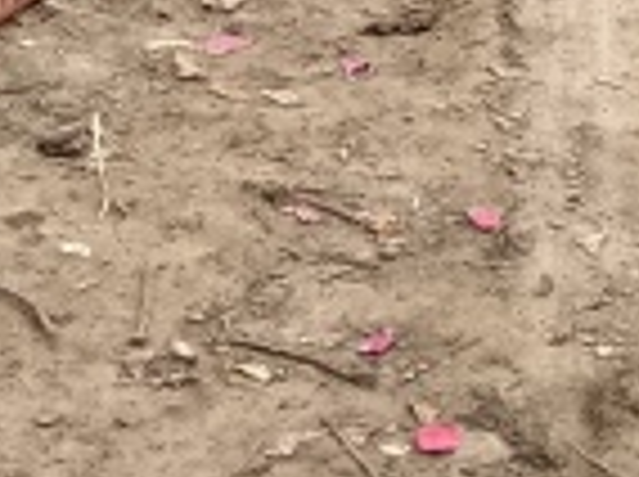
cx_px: 1530
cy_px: -601
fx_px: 3612
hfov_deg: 9.1
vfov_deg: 7.2
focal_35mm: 196
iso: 113
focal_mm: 4.05
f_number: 1.8
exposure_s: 1/100
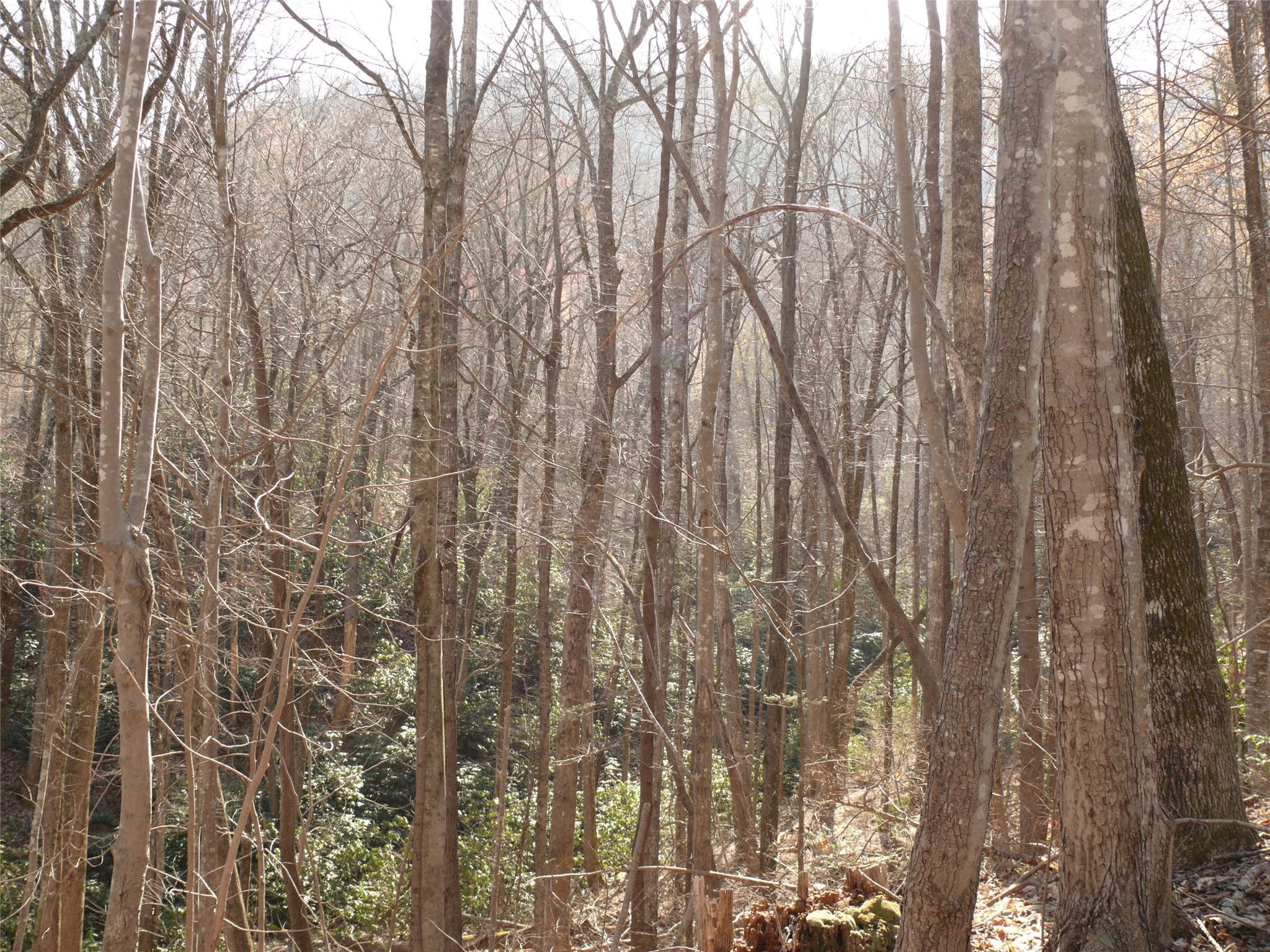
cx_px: 635
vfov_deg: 40.7
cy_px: 476
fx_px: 1284
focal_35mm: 35
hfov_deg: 52.6
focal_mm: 7.4
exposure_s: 1/100
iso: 100
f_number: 3.6
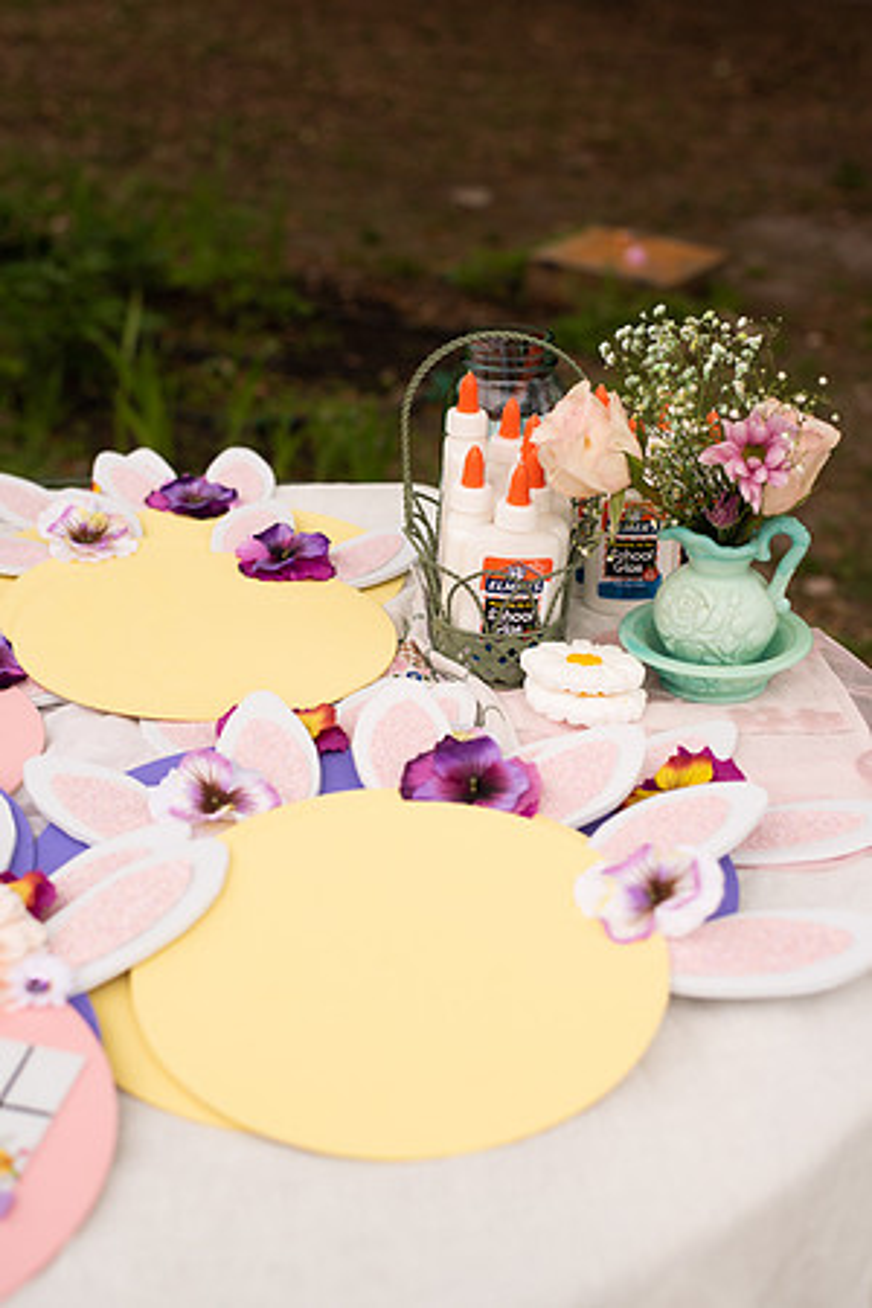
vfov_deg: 39.6
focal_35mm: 50
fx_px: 1817
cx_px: 436
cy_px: 654
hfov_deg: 27.0
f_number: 3.5
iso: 100
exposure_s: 1/640
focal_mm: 50
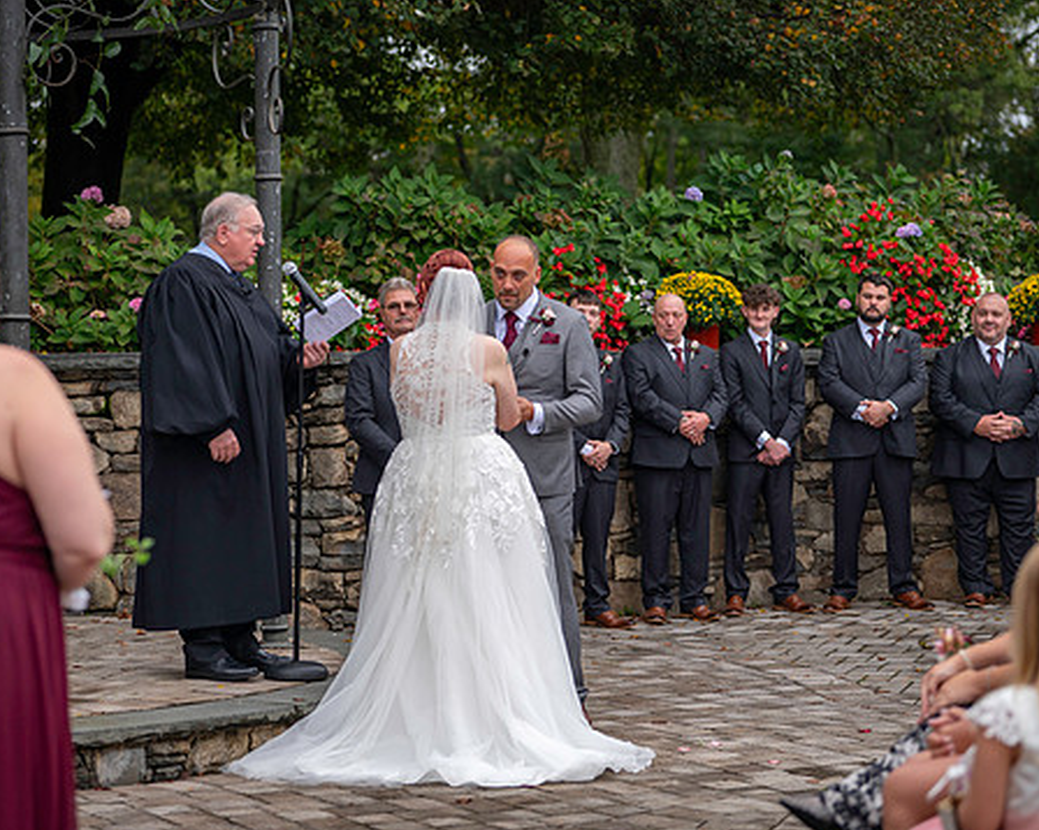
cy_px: 422
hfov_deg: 22.5
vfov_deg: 18.1
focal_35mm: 85
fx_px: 2613
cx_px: 513
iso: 640
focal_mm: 70
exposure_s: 1/640
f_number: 2.8
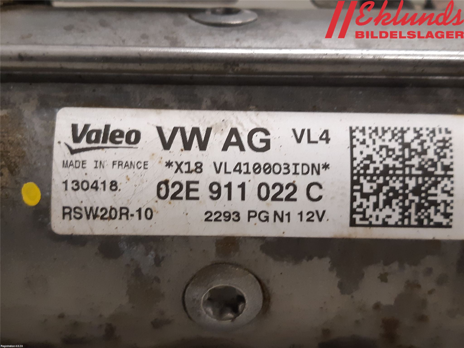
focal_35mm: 26
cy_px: 174
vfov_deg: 53.1
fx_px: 349
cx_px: 232
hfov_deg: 67.3
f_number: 1.7
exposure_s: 1/50
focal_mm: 3.93
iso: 160
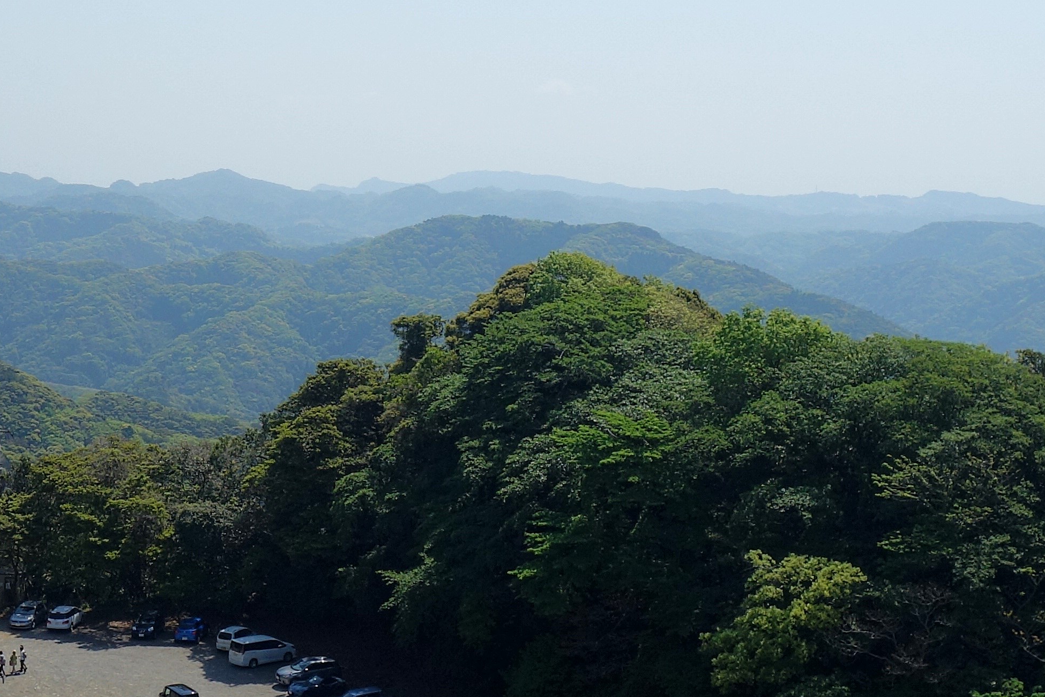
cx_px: 329
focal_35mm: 87
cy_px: 232
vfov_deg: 15.7
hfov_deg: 23.3
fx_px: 2525
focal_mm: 11.46
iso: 125
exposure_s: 1/640
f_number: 5.6
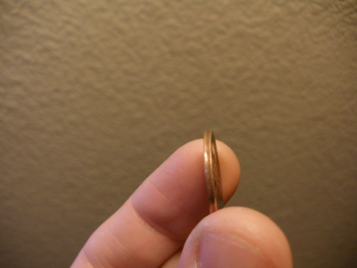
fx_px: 371
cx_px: 178
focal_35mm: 36
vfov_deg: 39.7
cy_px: 134
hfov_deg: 51.4
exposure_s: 1/20
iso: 160
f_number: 3.5
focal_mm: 6.3
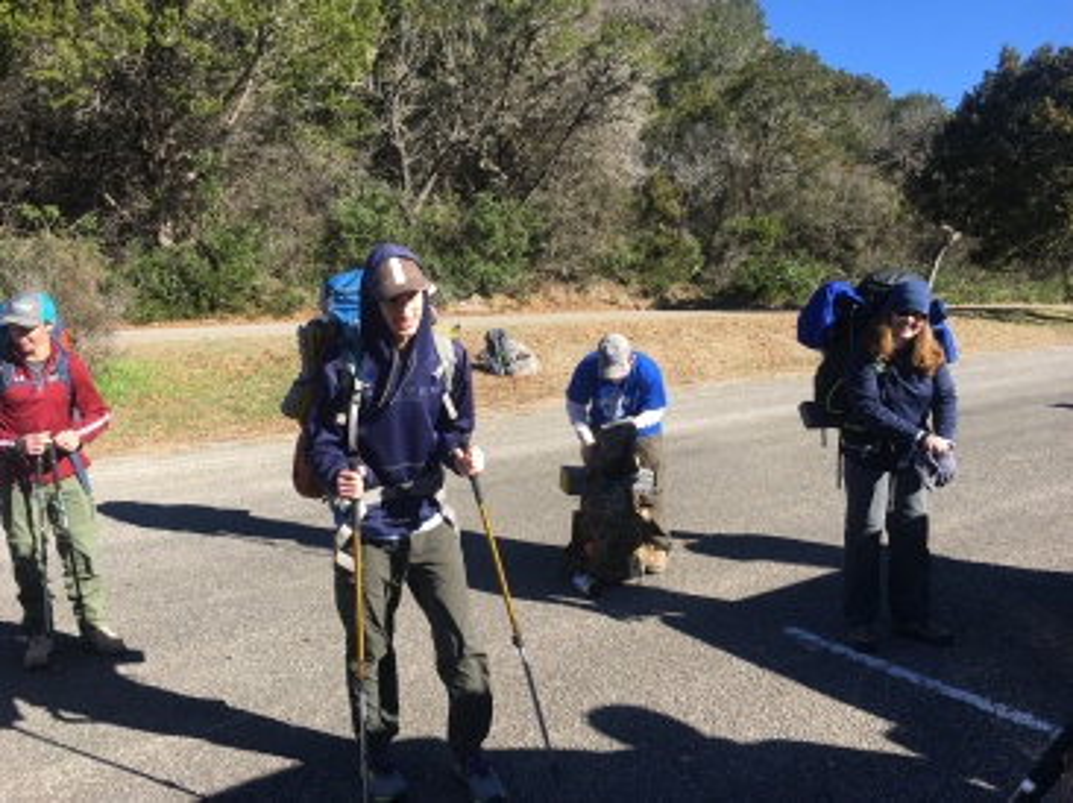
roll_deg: +2.2
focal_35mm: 29
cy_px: 402
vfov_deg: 48.2
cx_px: 536
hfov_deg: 61.7
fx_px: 898
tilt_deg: -3.6
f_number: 2.2
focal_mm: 4.15
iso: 25
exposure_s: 1/591
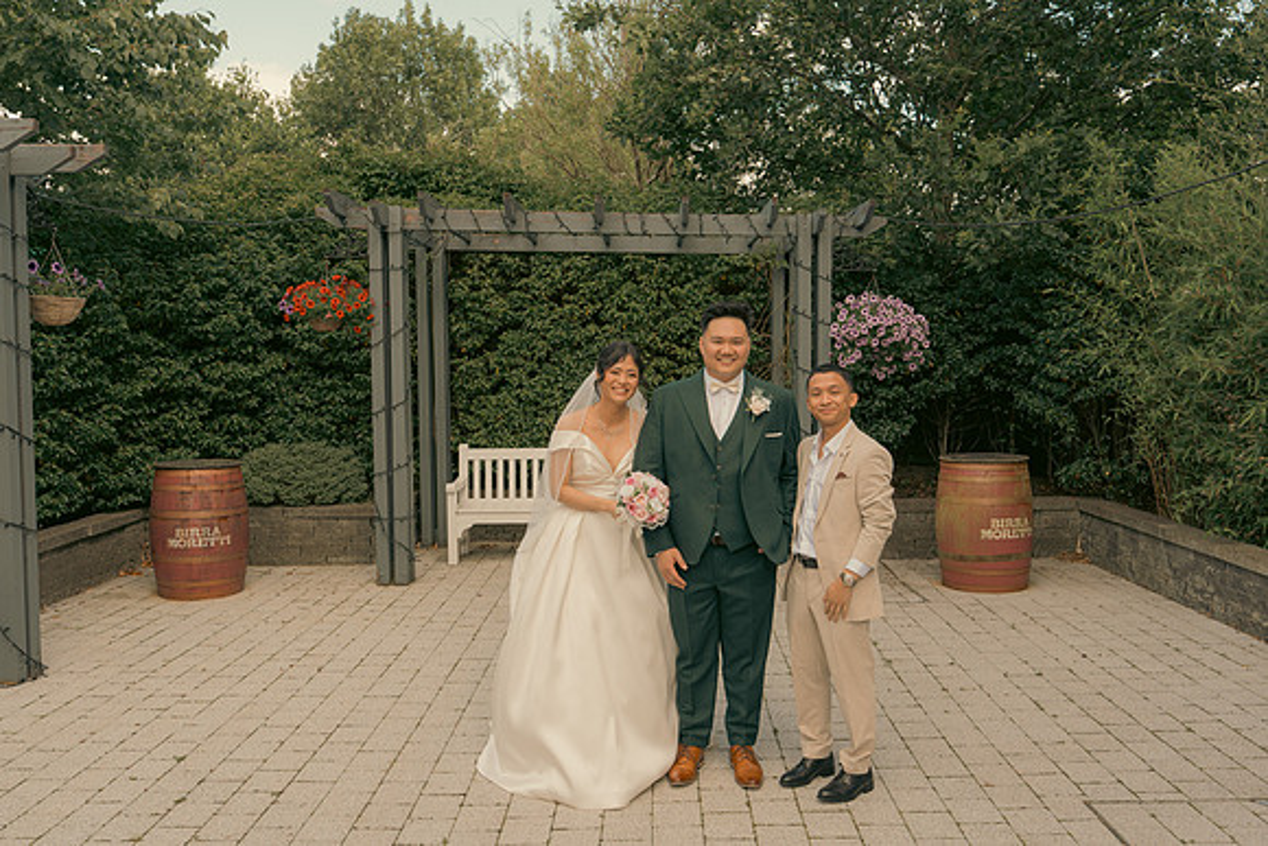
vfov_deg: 42.3
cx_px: 634
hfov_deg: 60.3
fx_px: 1092
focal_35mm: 31
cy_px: 423
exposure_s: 1/160
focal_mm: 31
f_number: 5.6
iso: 160
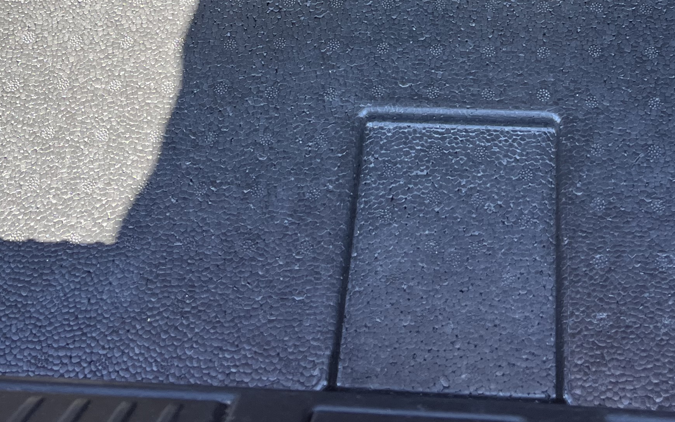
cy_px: -159
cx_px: 448
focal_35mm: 64
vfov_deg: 18.6
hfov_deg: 31.7
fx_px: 1177
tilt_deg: -53.4
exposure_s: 1/122
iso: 32
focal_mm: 5.1
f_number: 1.6
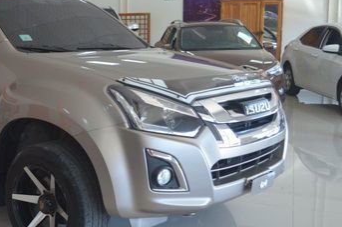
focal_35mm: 56
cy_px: 103
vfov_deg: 24.1
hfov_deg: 33.9
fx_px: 531
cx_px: 39
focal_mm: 20
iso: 500
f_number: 3.8
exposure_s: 1/160
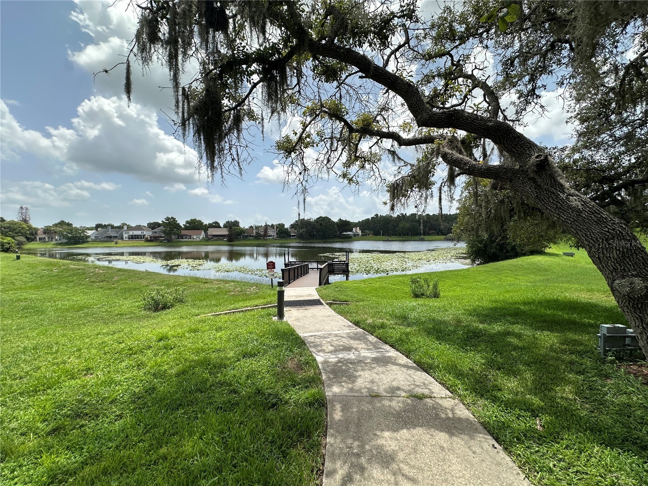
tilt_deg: -1.5
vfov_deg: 85.7
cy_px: 243
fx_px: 262
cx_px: 324
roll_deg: +0.4
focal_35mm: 14
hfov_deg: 102.1
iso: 40
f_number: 2.2
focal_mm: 2.22
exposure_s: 1/1195
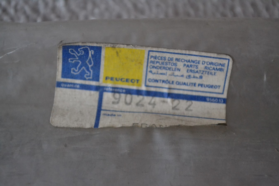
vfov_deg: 16.6
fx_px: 639
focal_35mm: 82
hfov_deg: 24.6
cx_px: 140
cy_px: 93
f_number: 5.6
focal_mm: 55
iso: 3200
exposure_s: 1/25
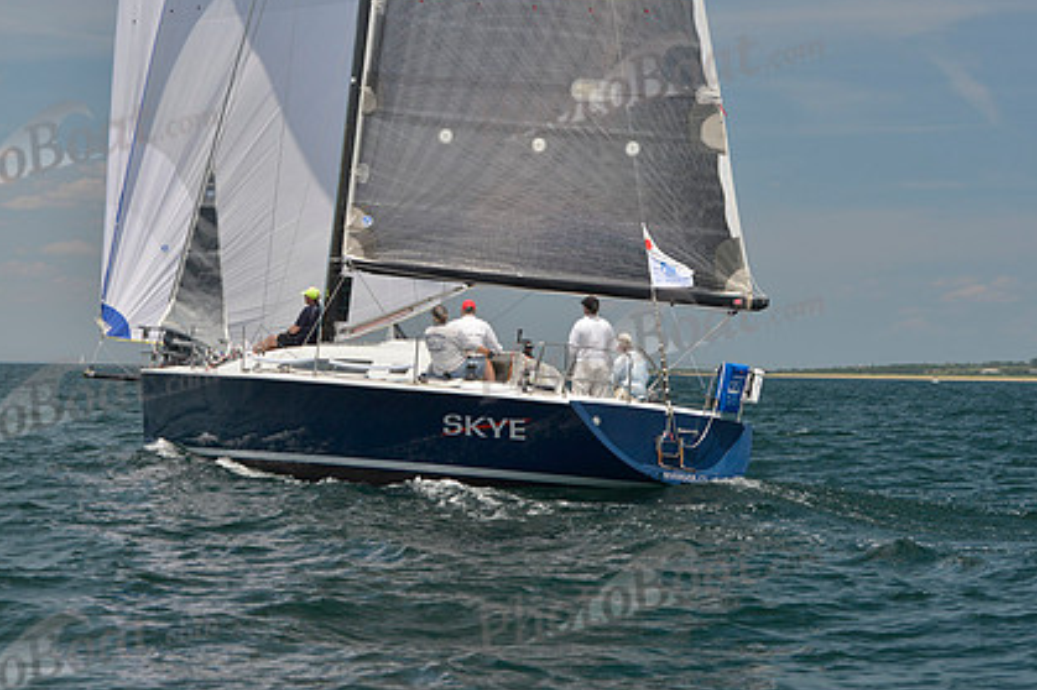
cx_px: 349
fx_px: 2793
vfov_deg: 14.1
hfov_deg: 21.0
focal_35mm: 97
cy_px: 246
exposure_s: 1/800
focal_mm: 70
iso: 400
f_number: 8
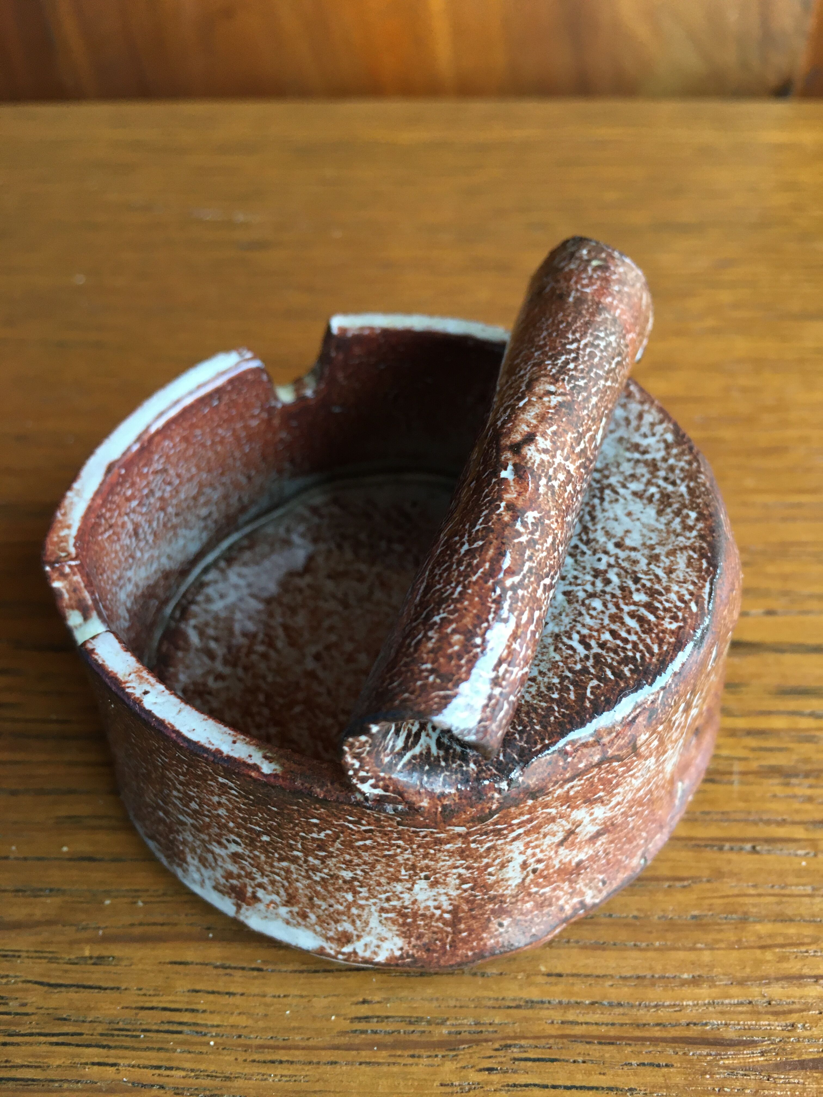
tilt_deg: -45.8
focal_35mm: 29
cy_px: 548
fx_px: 919
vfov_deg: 61.7
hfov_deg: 48.2
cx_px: 412
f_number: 2.2
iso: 100
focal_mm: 4.15
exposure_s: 1/33
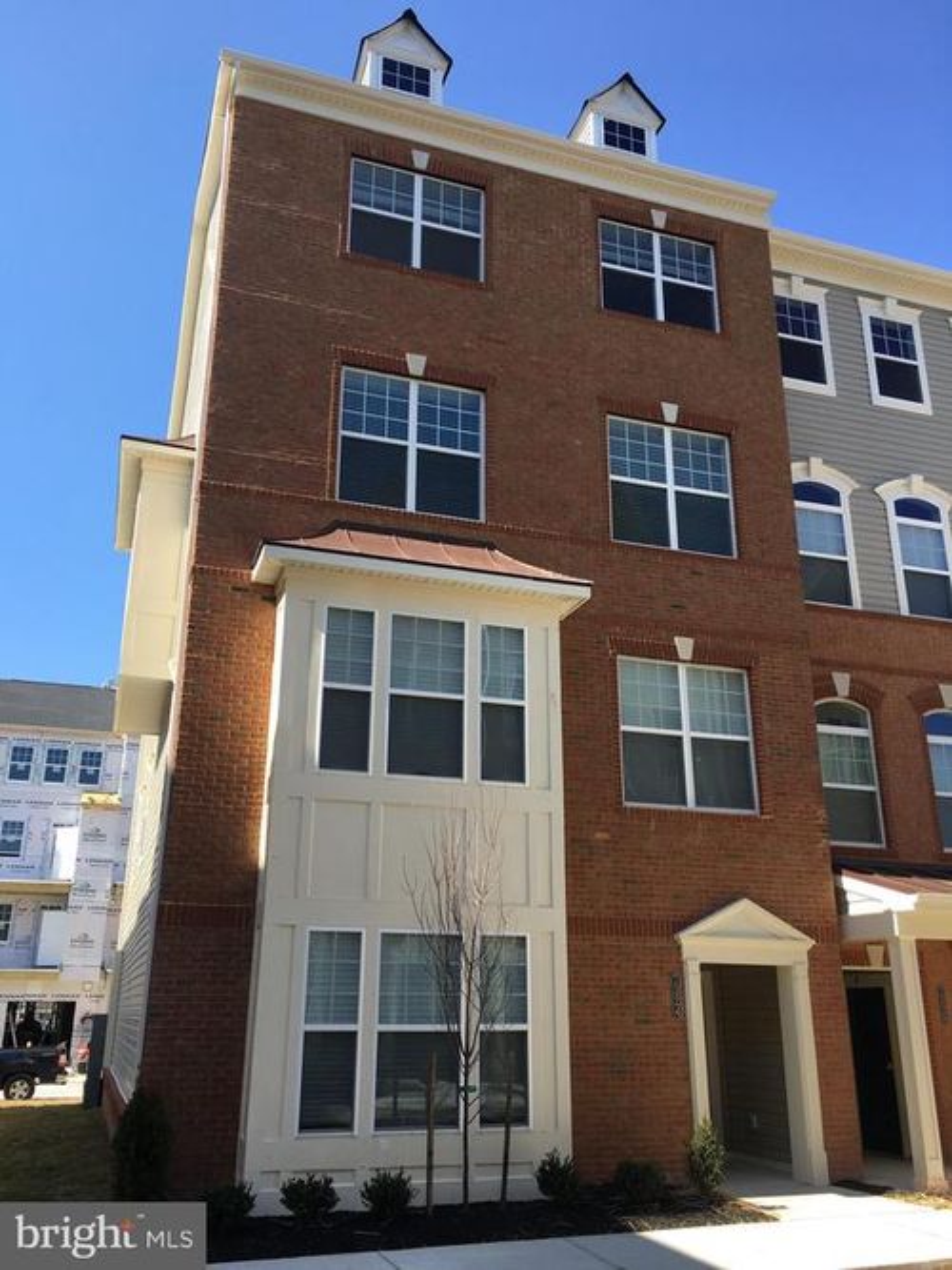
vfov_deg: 61.7
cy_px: 635
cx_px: 476
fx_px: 1064
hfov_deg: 48.2
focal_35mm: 29
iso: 25
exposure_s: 1/605
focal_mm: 4.15
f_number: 2.2
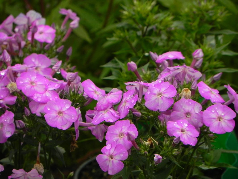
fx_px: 3781
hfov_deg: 3.6
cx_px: 119
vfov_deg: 2.7
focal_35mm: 550
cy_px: 90
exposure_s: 1/100
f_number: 5
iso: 160
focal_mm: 97.8
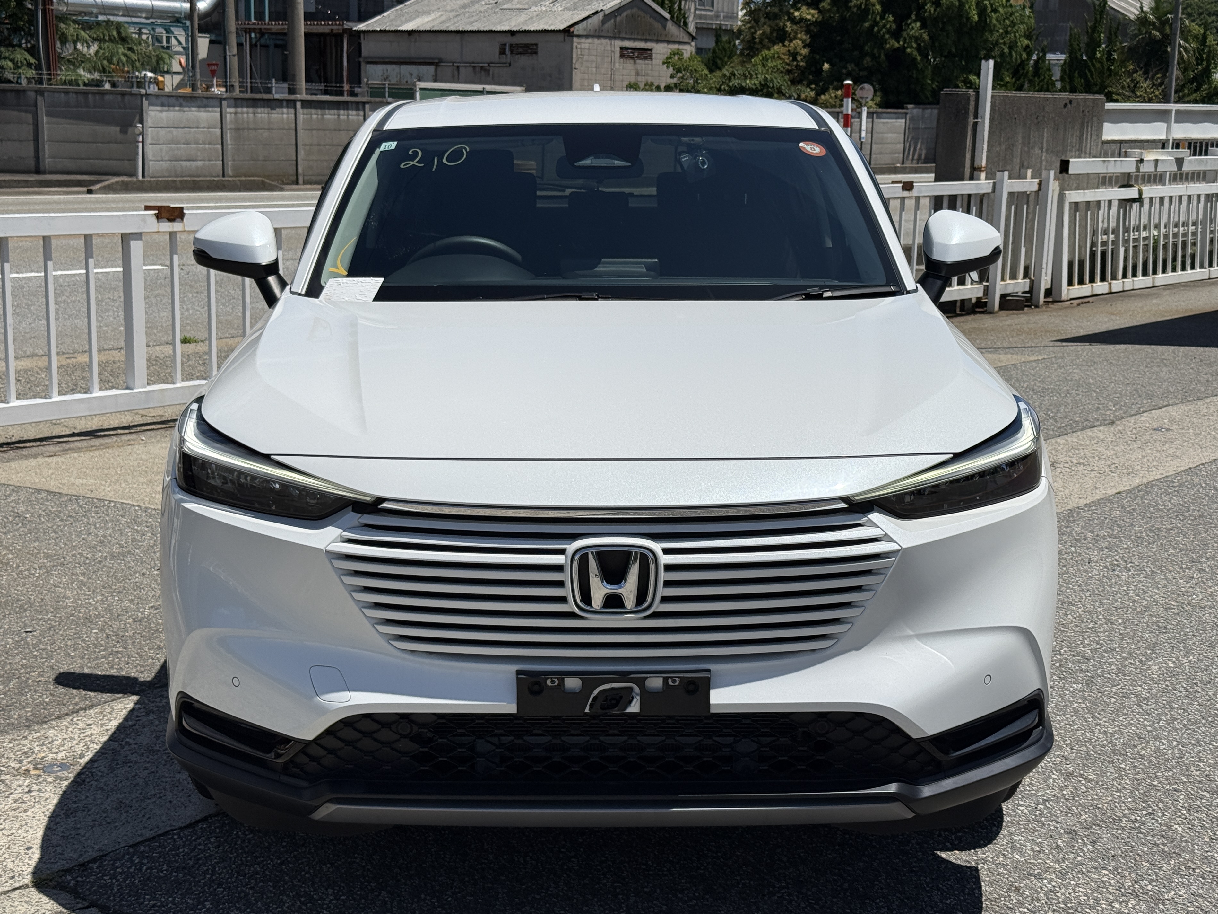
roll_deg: -1.7
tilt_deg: -10.8
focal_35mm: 51
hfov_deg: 37.5
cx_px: 600
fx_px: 1794
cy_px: 458
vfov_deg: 28.6
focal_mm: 6.76
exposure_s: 1/11364
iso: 64
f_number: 1.78
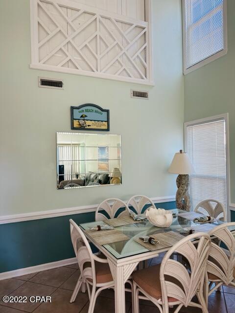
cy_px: 156
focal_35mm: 24
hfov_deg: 56.8
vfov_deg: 71.6
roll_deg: +2.1
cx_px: 118
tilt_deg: +0.0
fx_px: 217
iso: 125
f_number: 1.78
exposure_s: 1/60
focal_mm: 6.86
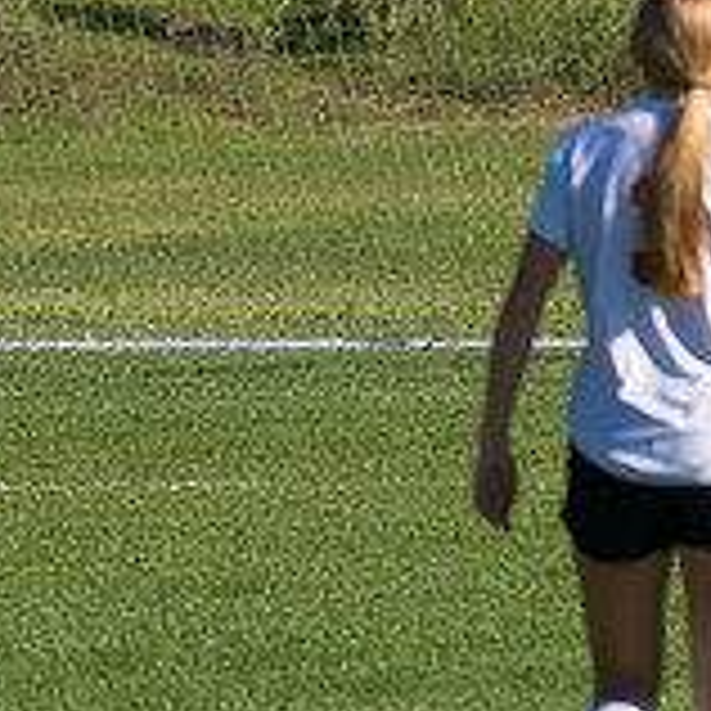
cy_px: 374
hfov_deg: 1.9
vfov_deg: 1.9
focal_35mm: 935
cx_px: -558
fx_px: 21727
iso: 250
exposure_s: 1/1600
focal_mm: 200
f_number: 5.6
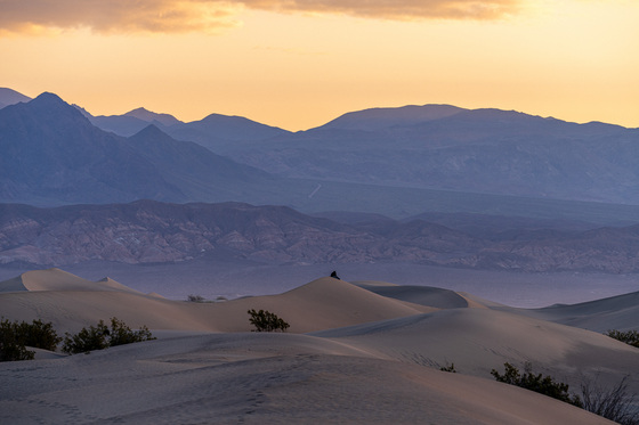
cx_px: 320
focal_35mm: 182
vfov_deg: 7.5
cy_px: 212
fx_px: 3229
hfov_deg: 11.3
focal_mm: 182
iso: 125
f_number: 6.3
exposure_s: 1/200
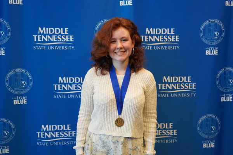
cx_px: 116
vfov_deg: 35.9
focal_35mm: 37
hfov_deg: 51.9
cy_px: 78
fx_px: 239
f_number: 4
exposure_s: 1/160
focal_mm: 37
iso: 1250
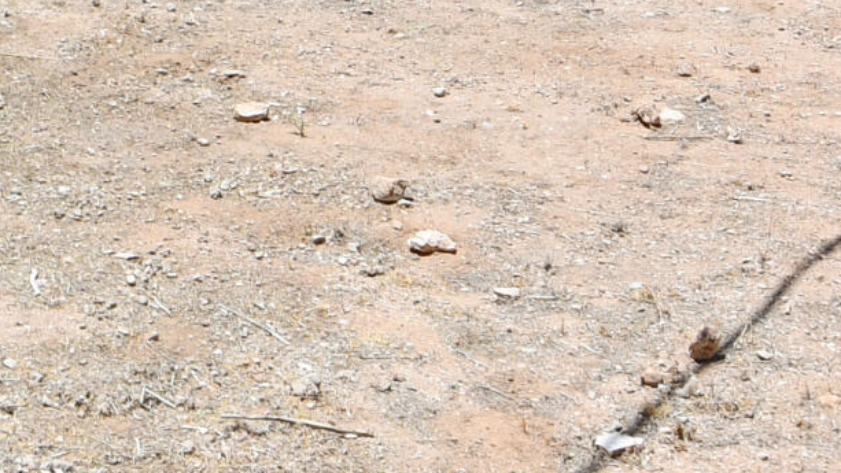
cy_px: -333
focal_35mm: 82
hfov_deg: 21.7
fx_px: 1829
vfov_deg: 13.5
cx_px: -418
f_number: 10
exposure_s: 1/400
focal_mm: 11
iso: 100
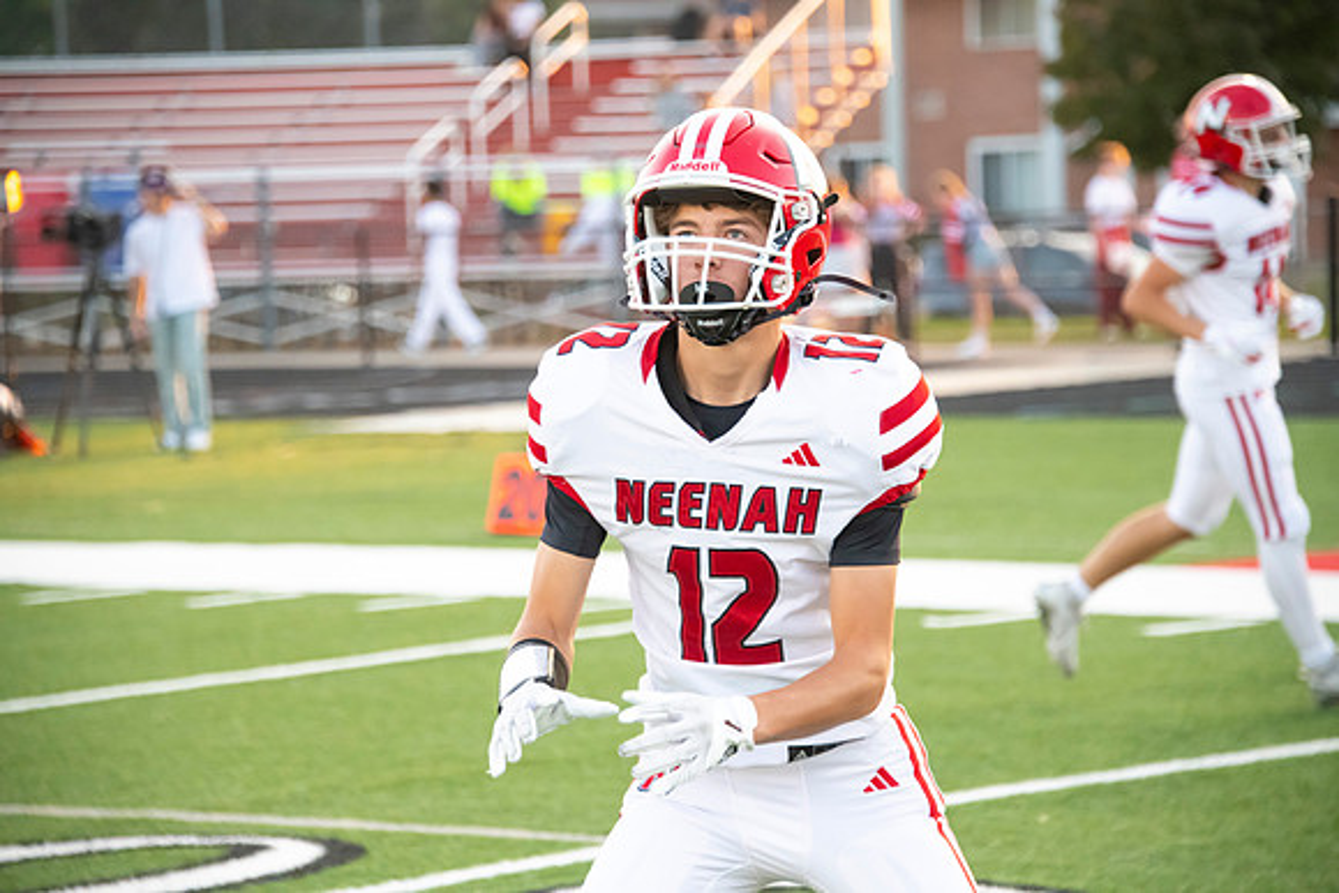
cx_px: 670
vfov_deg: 8.1
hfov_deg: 12.1
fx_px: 6324
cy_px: 446
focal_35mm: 170
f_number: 5.6
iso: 4000
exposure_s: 1/800
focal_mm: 170
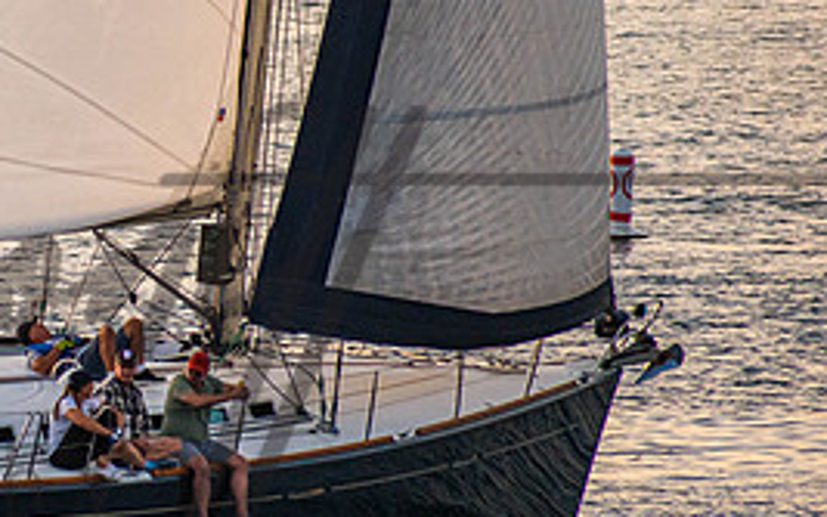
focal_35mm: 997
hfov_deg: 2.1
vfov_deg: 1.3
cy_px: 252
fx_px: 22476
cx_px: -19
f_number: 6.3
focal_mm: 300
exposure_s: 1/320
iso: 800
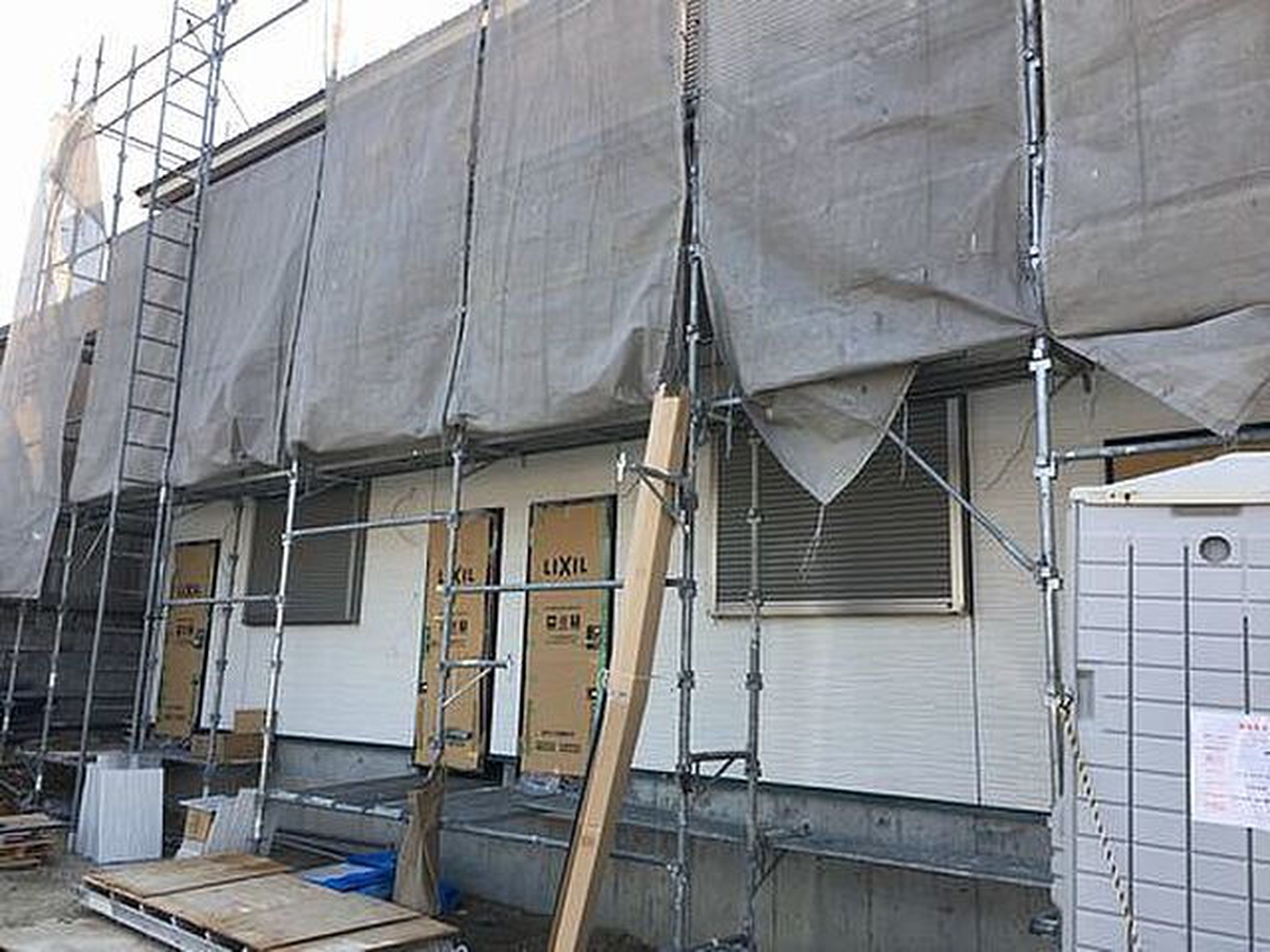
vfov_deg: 48.2
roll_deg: -1.5
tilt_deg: +11.4
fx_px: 1064
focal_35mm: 29
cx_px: 635
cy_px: 476
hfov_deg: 61.7
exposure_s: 1/304
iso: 25
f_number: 2.2
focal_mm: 4.15
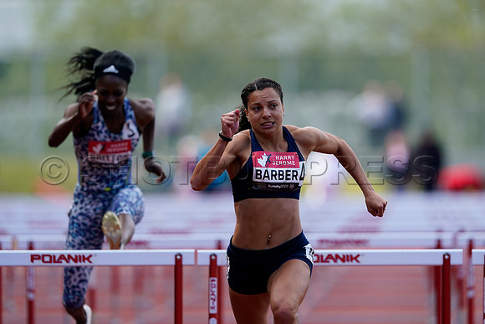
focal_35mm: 600
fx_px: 8085
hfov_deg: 3.4
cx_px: 242
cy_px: 162
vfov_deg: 2.3
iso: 500
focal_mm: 600
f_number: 5
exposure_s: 1/640
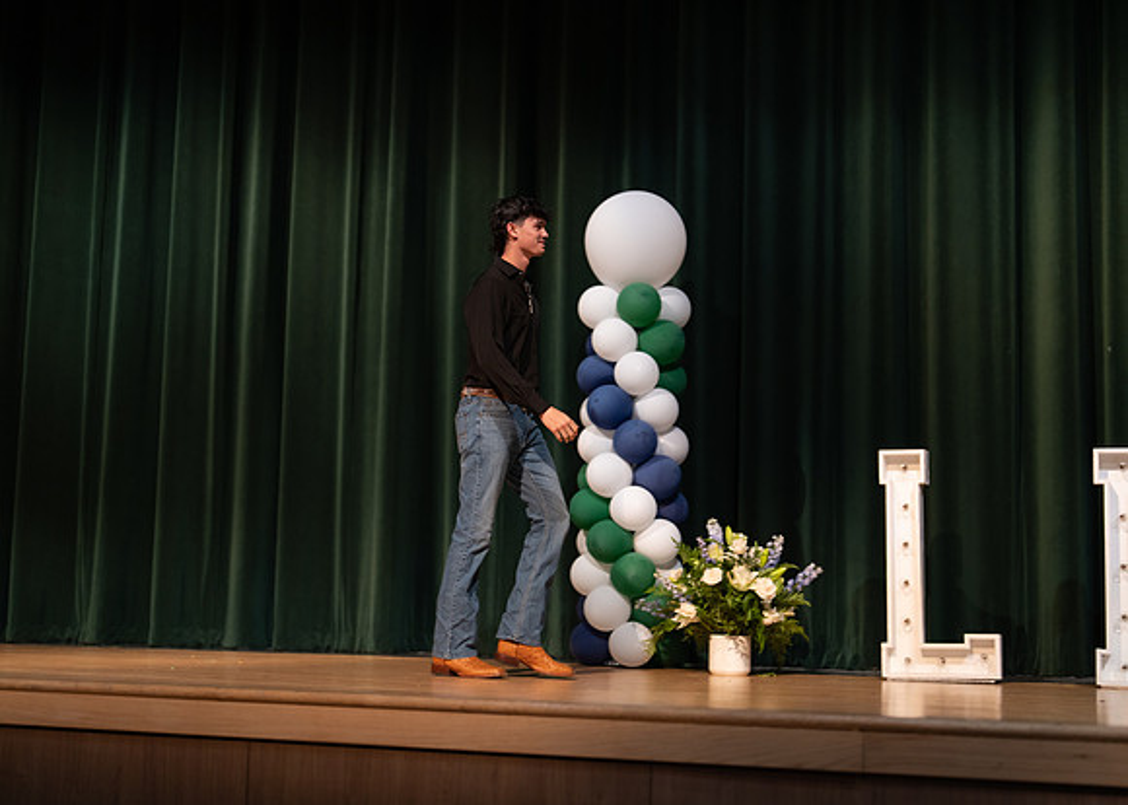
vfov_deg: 26.6
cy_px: 402
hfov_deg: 36.7
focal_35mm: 53
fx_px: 1700
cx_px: 564
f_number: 1.2
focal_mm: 50
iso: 500
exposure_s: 1/320
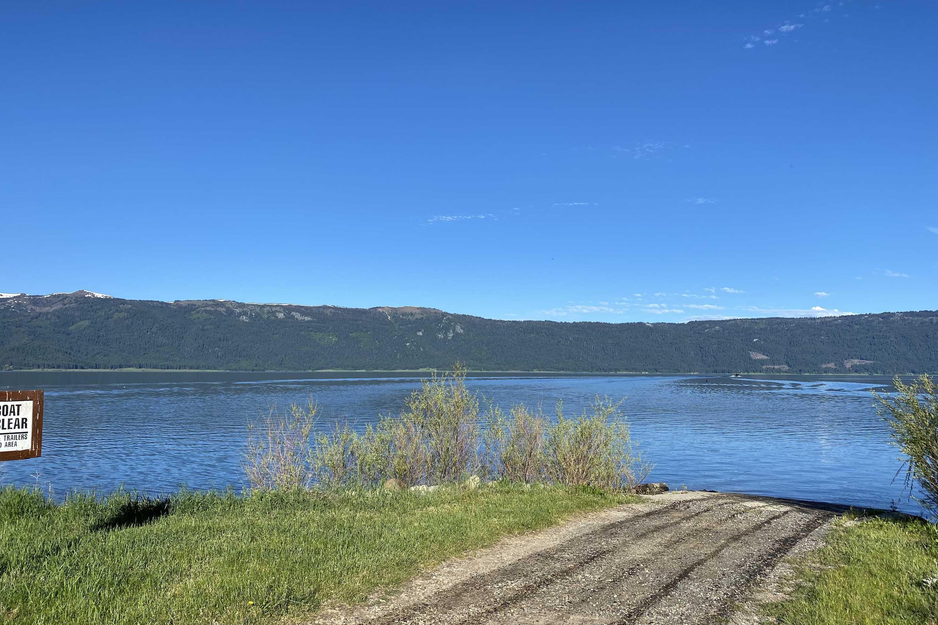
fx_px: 729
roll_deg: -0.5
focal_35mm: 28
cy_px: 310
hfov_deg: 65.5
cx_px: 454
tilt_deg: +4.5
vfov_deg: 46.4
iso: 32
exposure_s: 1/3401
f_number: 1.8
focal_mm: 4.25
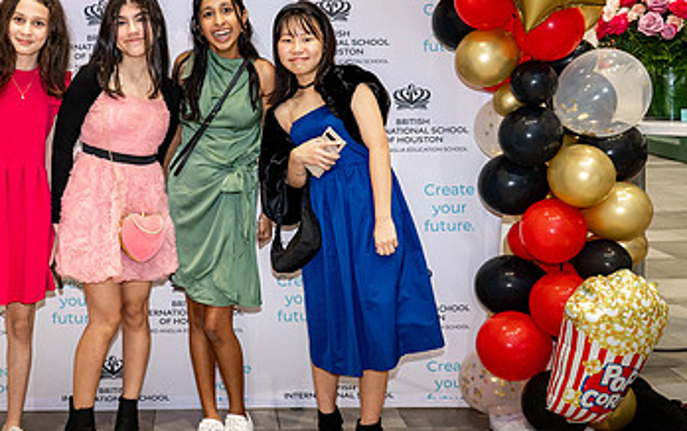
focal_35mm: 51
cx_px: 202
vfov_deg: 25.2
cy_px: 129
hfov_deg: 38.8
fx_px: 955
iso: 1250
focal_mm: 28
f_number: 4
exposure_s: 1/100
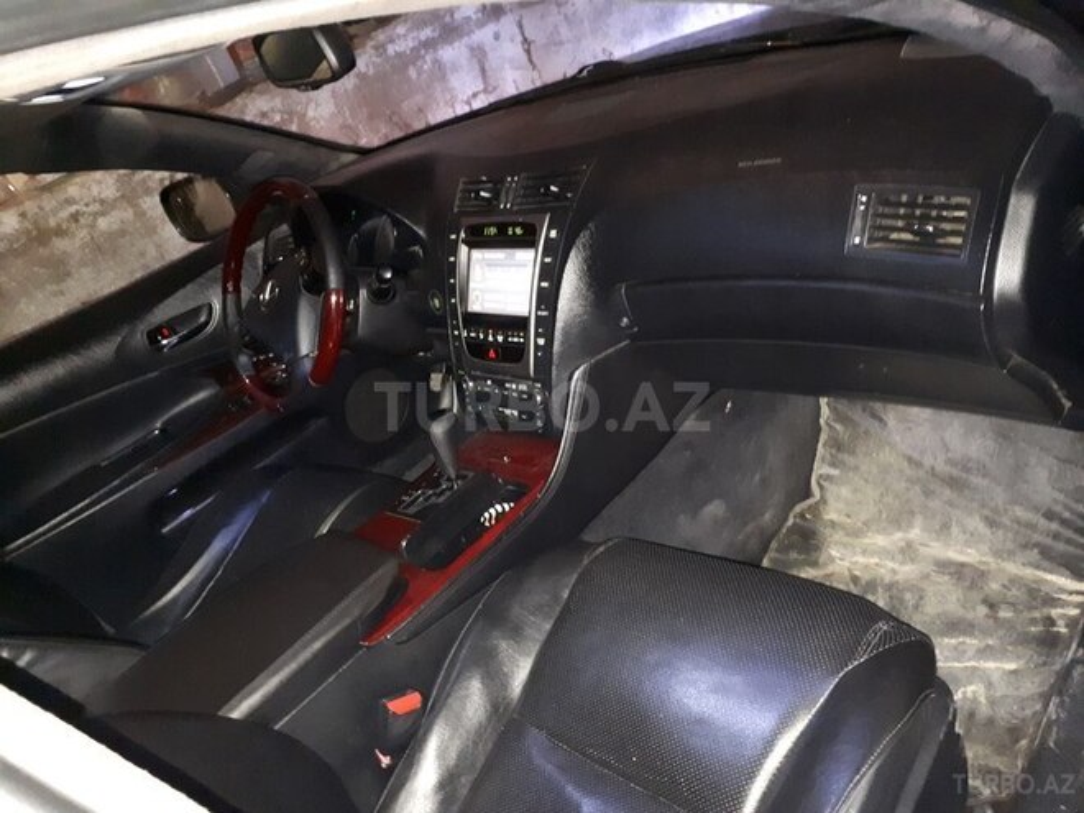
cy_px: 406
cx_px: 542
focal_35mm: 27
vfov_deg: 51.4
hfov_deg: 65.3
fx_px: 846
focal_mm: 3.6
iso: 800
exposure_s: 1/17
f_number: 1.9
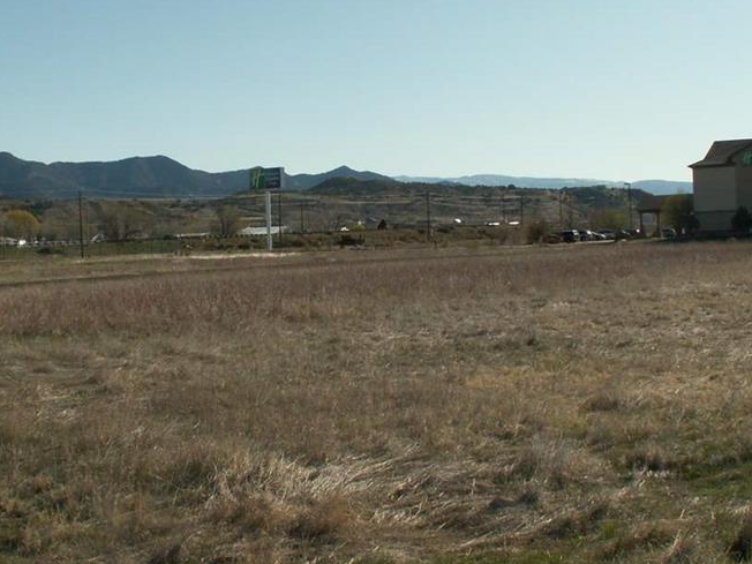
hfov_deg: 34.9
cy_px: 261
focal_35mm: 55
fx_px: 1195
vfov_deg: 26.6
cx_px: 347
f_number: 8
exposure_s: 1/250
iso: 50
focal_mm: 5.86
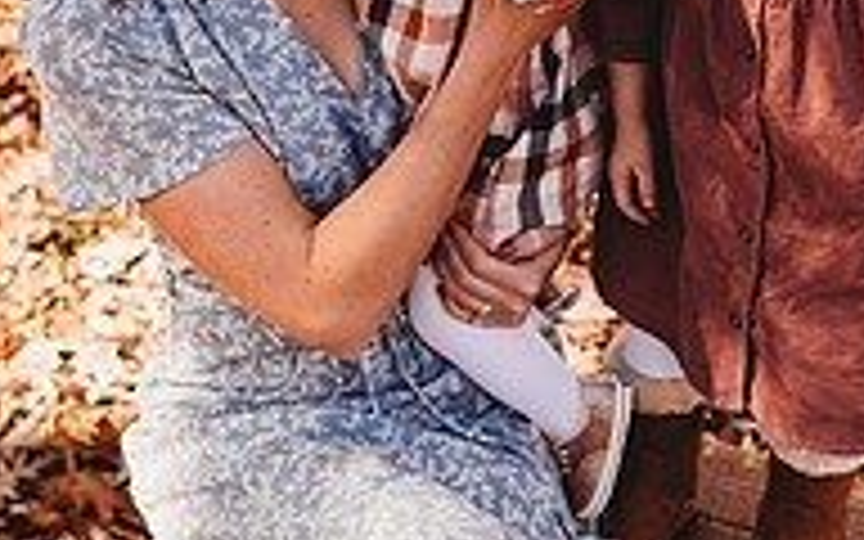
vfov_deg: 16.7
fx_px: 1742
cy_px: -137
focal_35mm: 74
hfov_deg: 27.7
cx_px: 567
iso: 100
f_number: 2.8
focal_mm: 24
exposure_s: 1/320
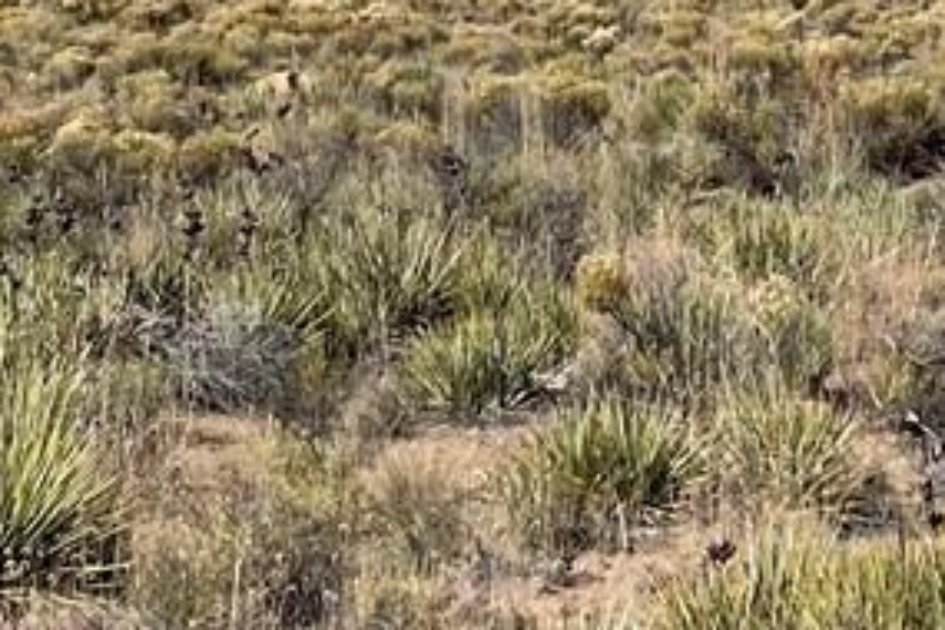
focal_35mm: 152
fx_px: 3990
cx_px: 1117
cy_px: -351
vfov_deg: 8.8
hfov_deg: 13.2
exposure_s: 1/4651
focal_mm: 4.2
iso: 32
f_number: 1.6
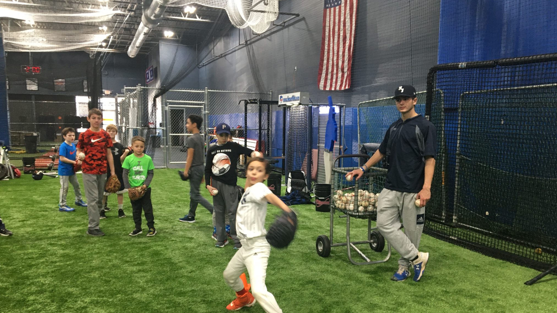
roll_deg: -0.6
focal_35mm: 32
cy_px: 187
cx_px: 282
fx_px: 473
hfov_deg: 61.0
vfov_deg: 36.5
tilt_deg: -8.0
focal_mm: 4.15
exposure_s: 1/30
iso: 80
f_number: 2.2
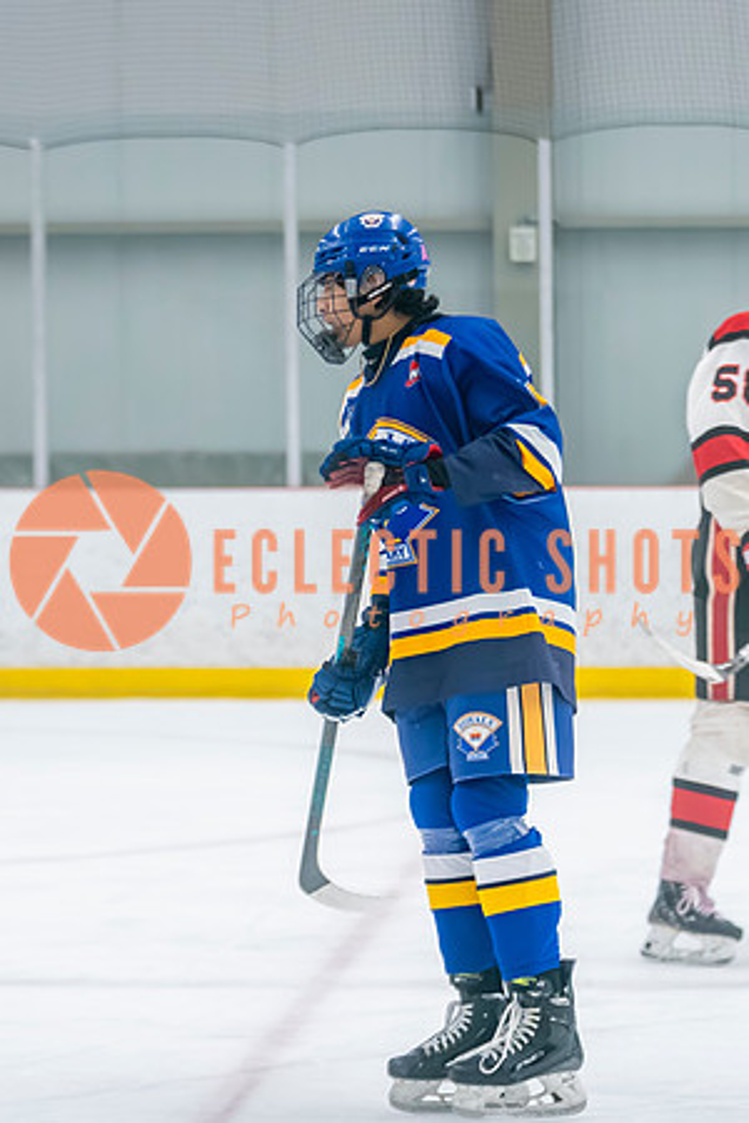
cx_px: 342
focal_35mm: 172
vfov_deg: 11.9
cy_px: 445
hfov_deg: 8.0
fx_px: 5366
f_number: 2.8
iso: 2500
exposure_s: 1/640
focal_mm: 95
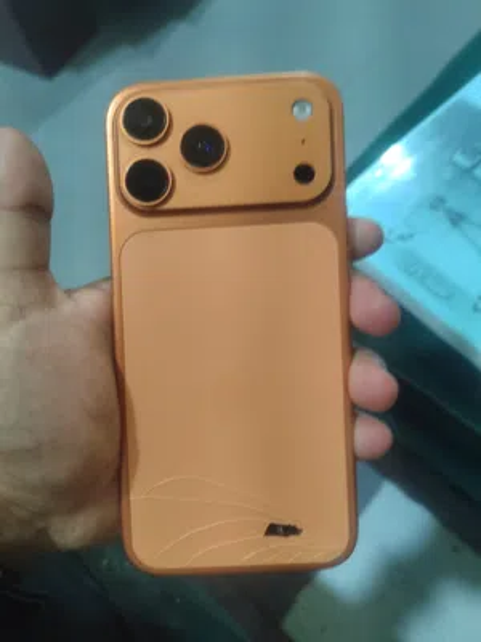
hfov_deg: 58.9
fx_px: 426
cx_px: 240
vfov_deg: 73.9
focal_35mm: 23
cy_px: 321
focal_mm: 5.52
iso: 2053
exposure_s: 1/50
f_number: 1.9
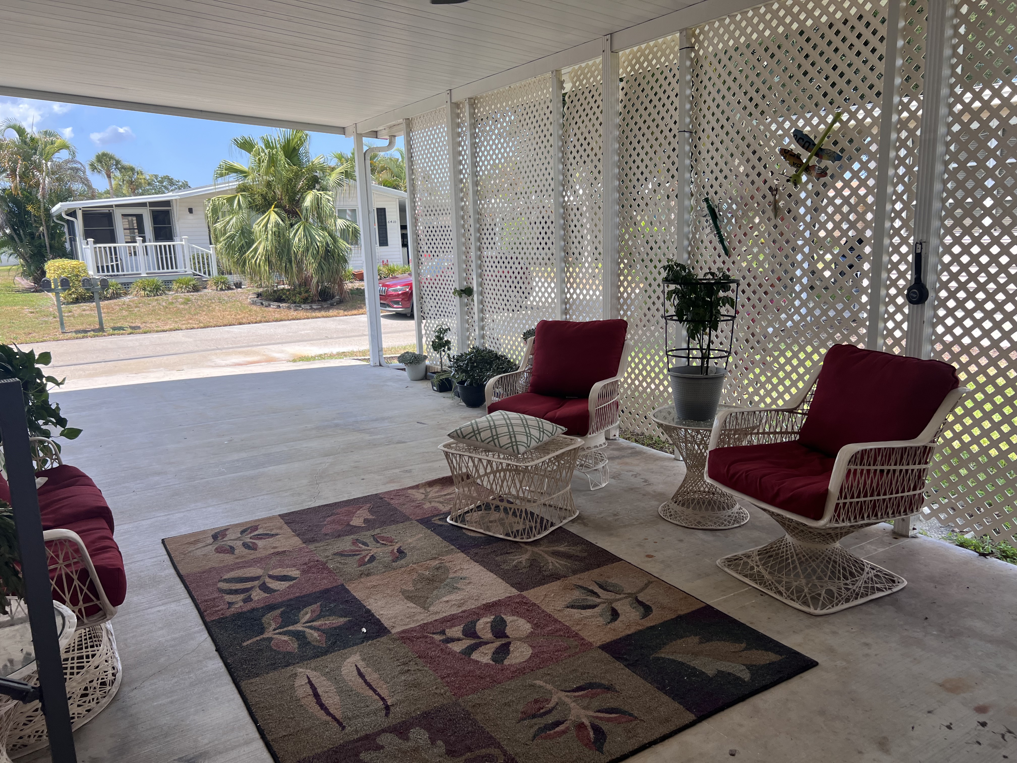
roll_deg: +1.6
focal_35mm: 26
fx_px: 764
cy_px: 382
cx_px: 508
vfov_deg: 53.1
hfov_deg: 67.3
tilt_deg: -12.7
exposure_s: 1/917
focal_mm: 5.7
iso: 50
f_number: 1.5
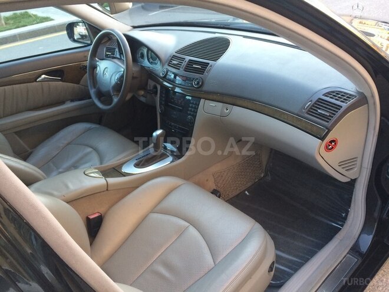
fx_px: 326
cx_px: 194
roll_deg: +6.1
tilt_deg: -31.8
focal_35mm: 29
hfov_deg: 61.7
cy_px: 146
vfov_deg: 48.2
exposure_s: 1/33
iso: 50
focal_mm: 4.15
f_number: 2.2
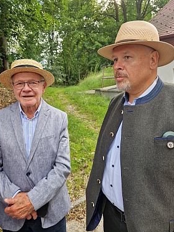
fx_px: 174
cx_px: 83
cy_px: 111
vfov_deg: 67.3
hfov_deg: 53.0
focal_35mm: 26
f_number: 1.8
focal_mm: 5.4
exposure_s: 1/193
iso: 50
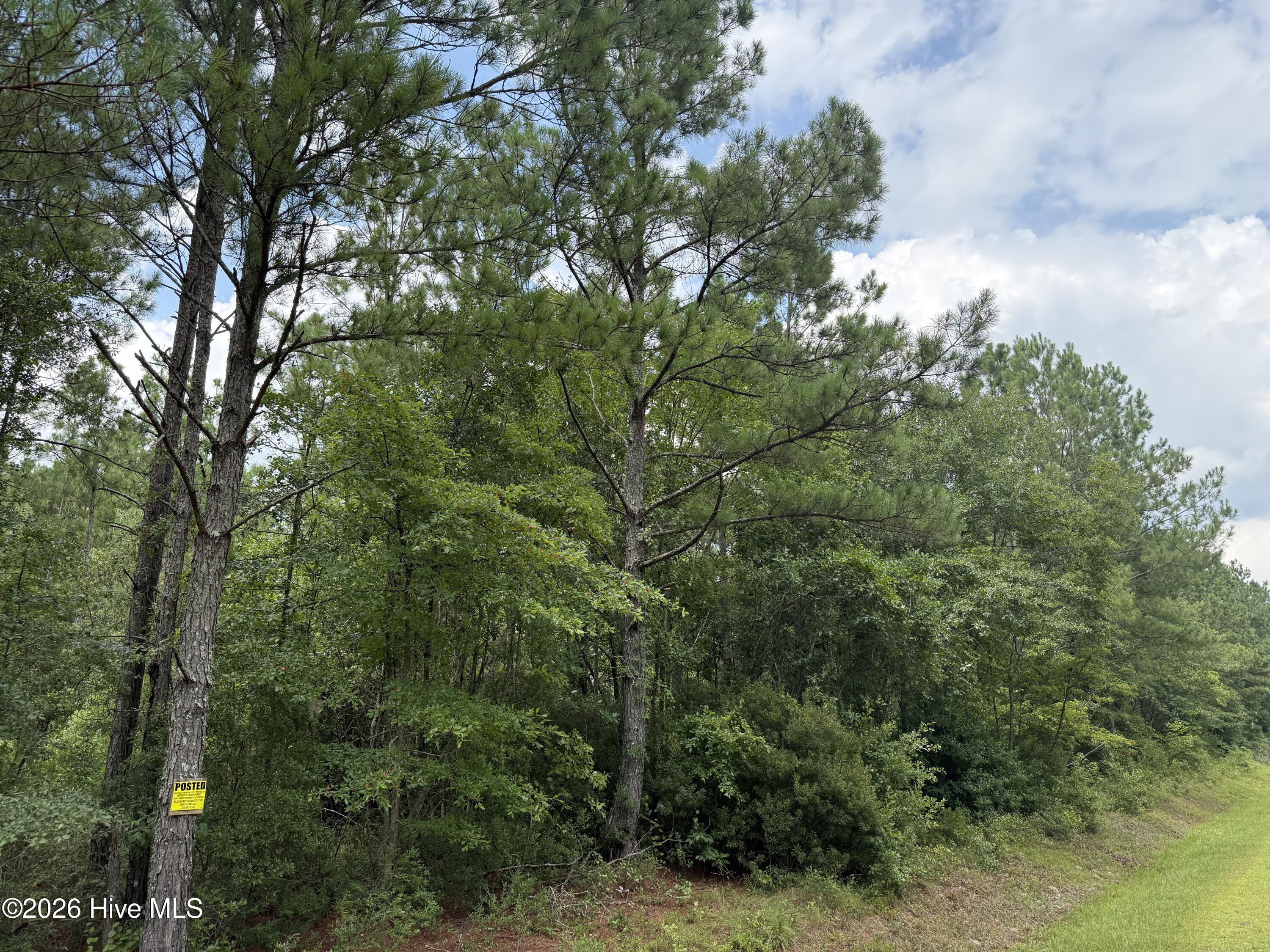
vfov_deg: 56.8
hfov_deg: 71.6
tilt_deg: +18.3
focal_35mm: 24
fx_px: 881
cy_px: 476
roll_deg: -1.8
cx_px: 635
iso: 100
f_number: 1.78
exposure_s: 1/2053
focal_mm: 6.76
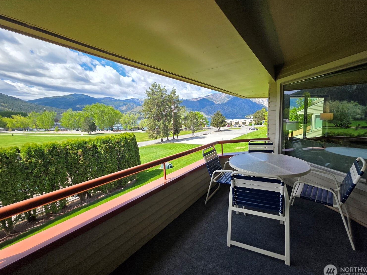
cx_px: 190
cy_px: 133
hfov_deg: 102.0
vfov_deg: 85.6
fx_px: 148
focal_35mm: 14
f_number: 1.9
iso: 64
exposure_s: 1/2000
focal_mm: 2.2
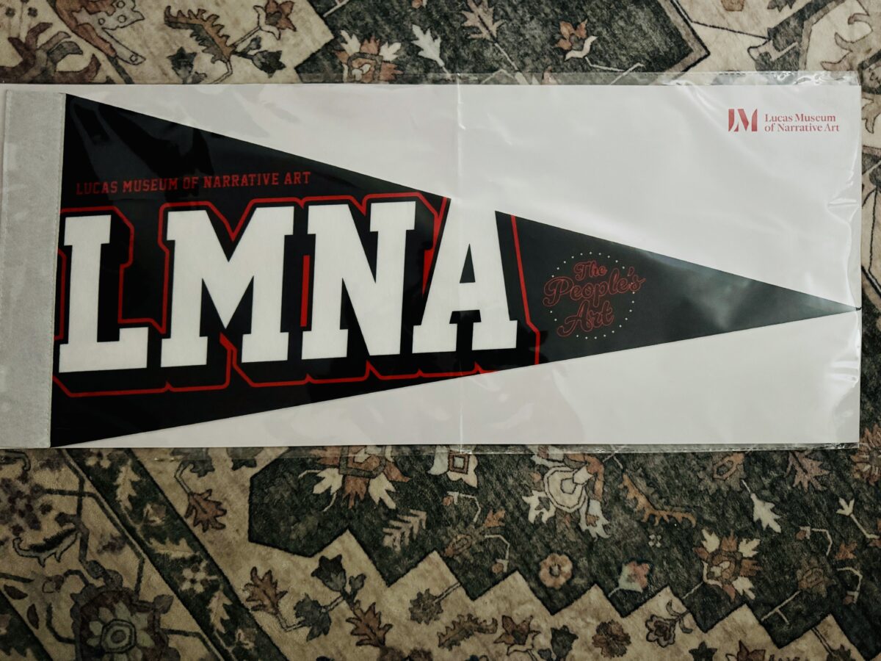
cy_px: 330
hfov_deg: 71.6
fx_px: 611
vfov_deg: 56.8
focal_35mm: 24
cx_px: 440
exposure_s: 1/30
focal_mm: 6.76
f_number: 1.78
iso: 1250
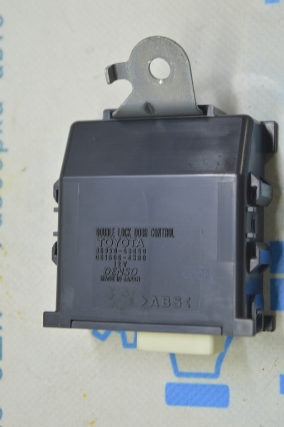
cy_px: 214
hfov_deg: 16.5
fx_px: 977
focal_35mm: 82
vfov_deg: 24.6
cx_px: 142
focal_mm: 55
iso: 400
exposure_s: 1/20
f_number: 5.6
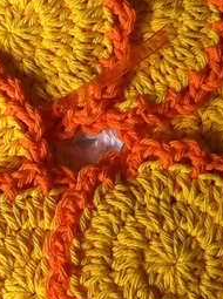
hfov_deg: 16.7
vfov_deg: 22.3
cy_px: 142
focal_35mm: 88
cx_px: 97
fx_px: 759
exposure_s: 1/17
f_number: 2.8
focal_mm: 3.85
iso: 80
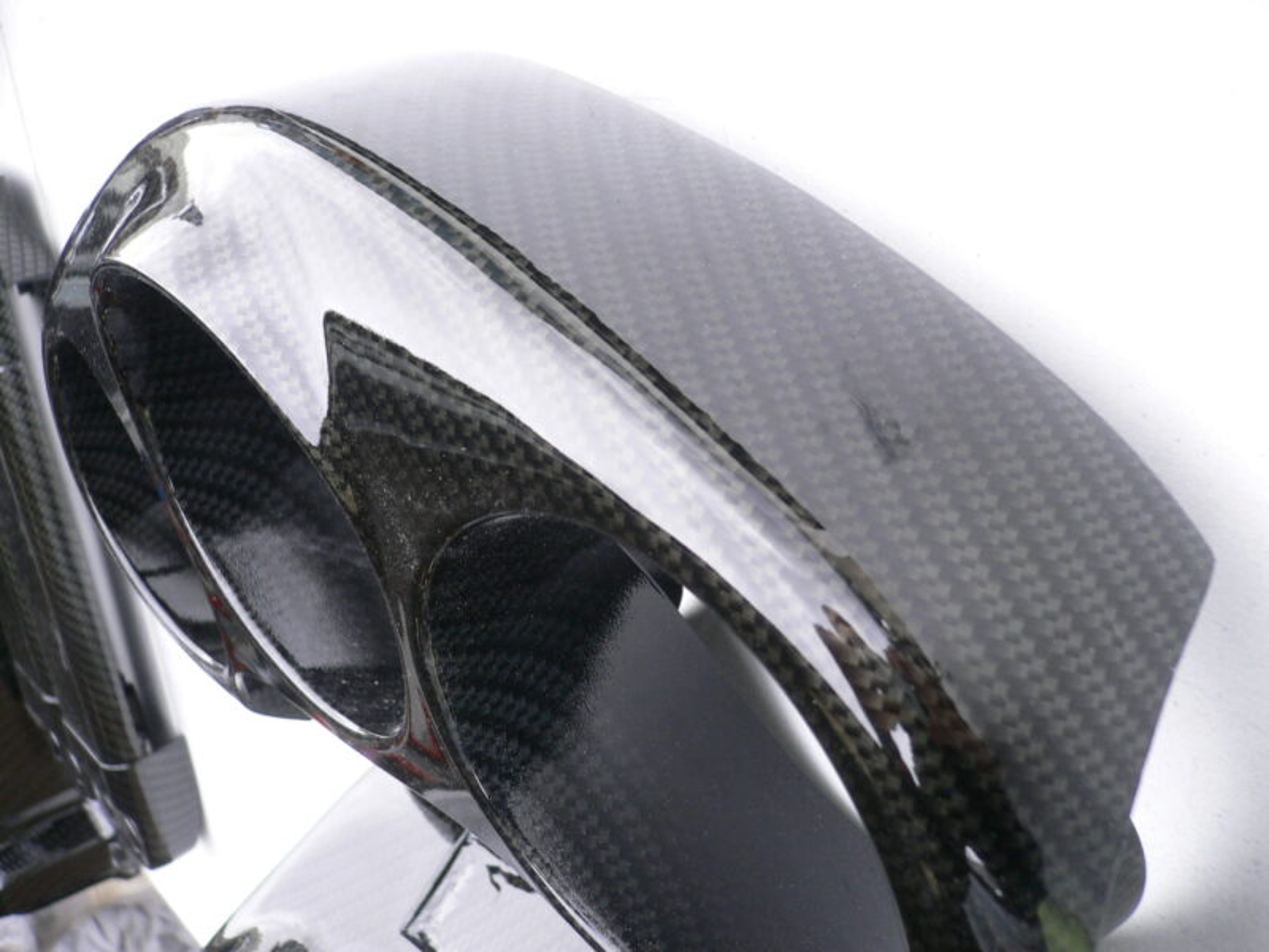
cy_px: 476
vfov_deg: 40.7
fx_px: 1283
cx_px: 634
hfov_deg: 52.6
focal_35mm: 35
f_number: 2.8
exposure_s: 1/60
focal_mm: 5.8
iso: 100
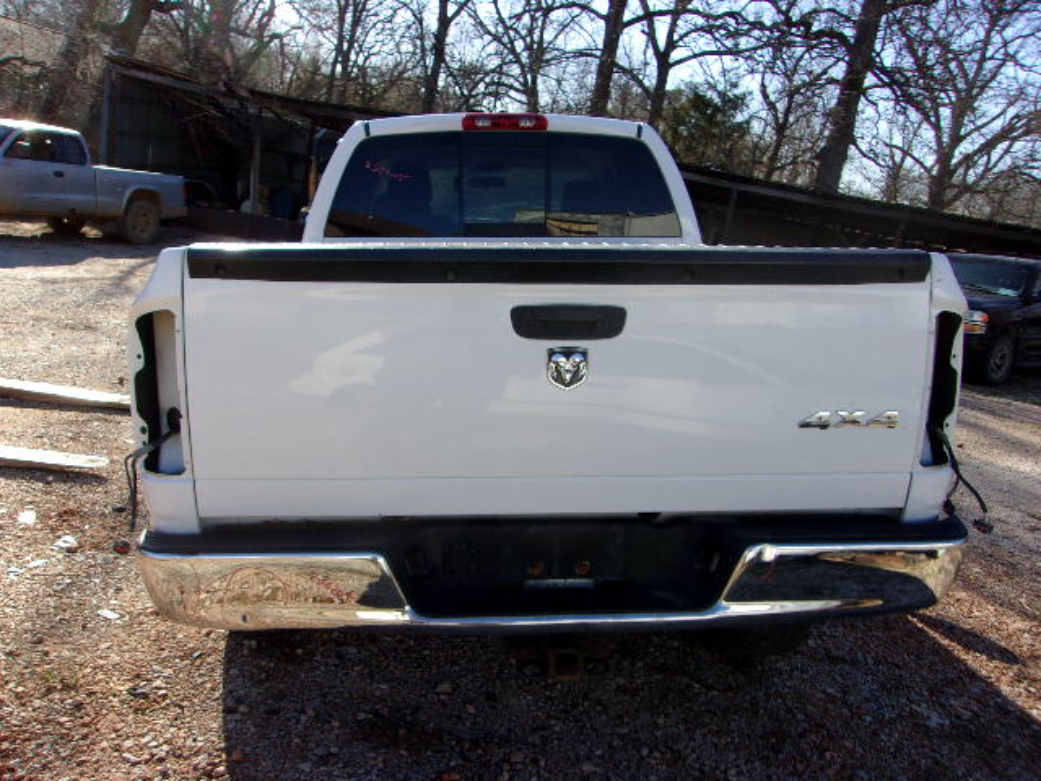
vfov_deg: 51.4
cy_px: 390
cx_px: 520
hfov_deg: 65.3
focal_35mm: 27
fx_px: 812
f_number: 10.4
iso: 80
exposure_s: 1/40
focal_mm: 4.9
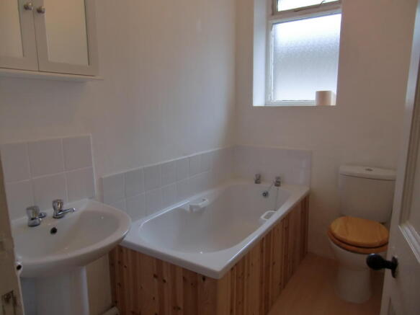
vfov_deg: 56.8
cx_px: 210
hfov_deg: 71.6
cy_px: 158
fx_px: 291
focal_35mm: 24
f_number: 3.2
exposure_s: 1/60
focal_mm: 4.3
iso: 160
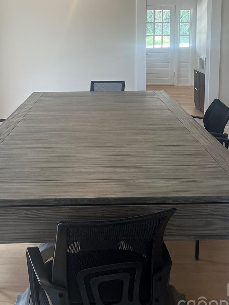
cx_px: 103
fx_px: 361
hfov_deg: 35.1
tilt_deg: -8.1
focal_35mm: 41
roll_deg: +0.5
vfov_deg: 44.3
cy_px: 78
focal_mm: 5.1
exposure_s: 1/120
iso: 80
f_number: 1.6
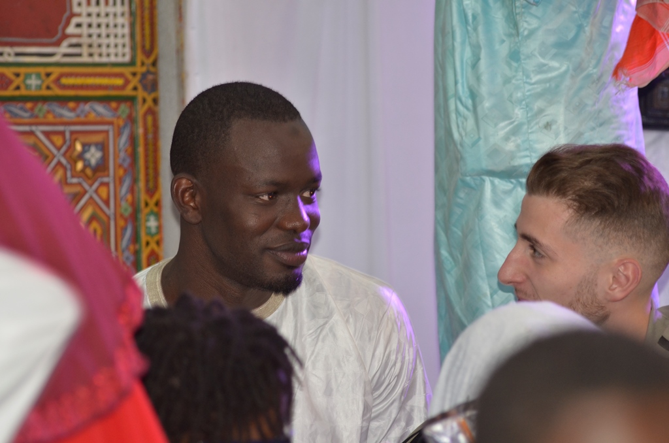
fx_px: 3755
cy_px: 222
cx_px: 334
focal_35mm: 202
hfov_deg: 10.2
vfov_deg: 6.8
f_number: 4.2
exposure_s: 1/50
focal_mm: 135
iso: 640
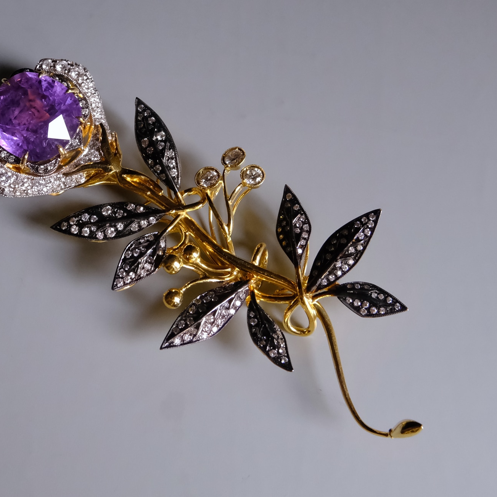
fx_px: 487
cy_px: 248
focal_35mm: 30
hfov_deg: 53.7
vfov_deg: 54.0
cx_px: 200
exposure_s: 1/15
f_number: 8
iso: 1600
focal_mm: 15
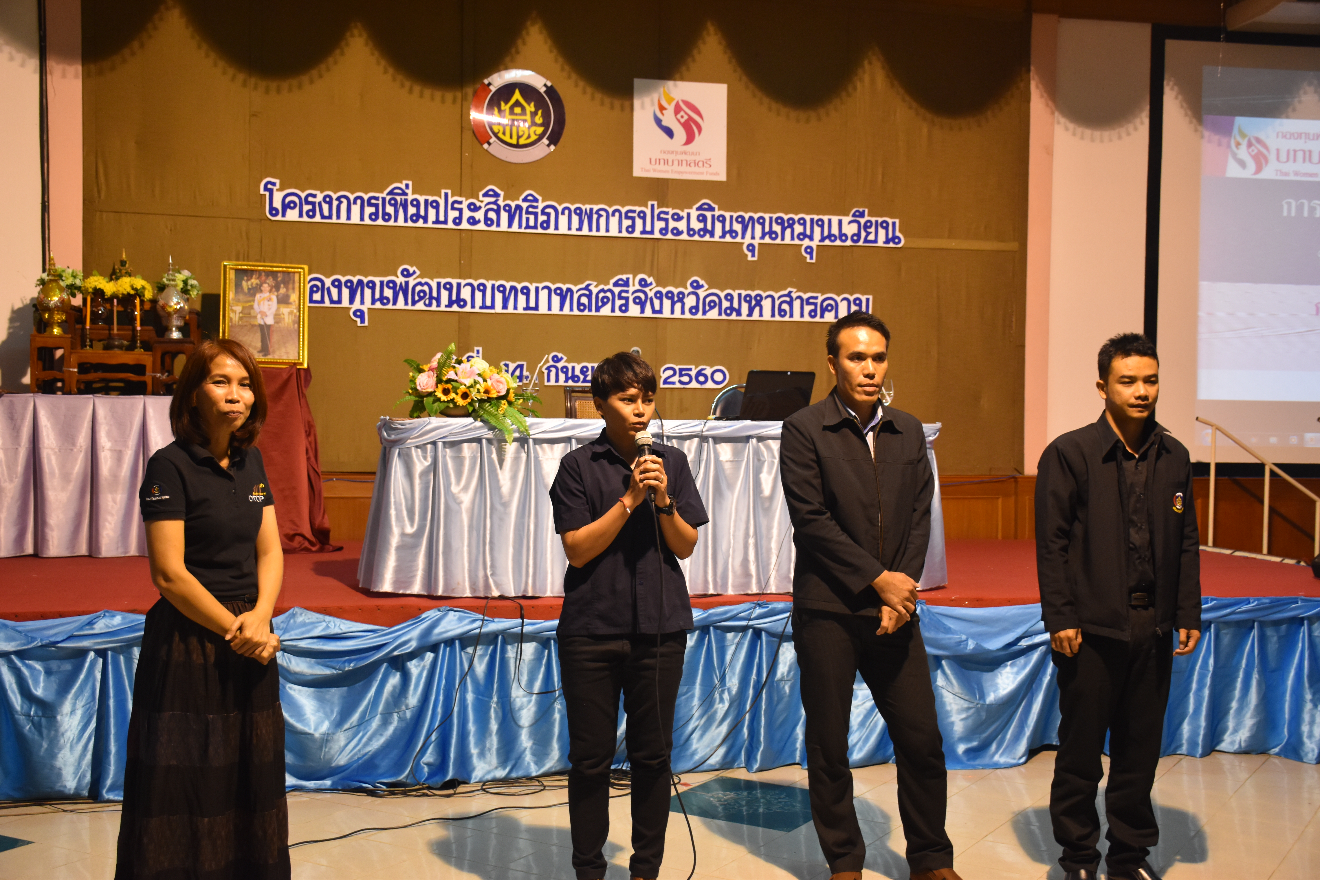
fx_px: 1485
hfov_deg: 47.9
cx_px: 660
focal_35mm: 40
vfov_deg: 33.0
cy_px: 440
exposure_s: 1/60
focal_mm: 27
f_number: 4
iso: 1100
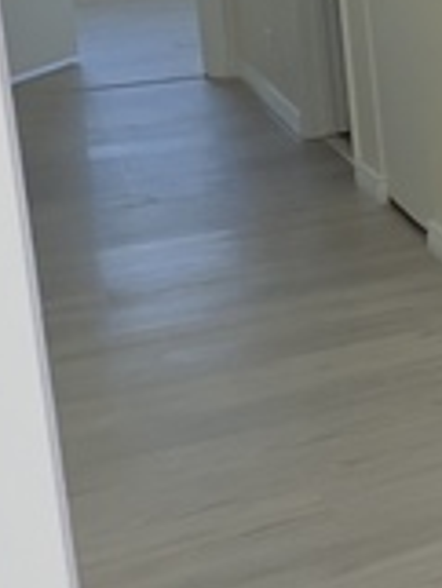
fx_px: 1479
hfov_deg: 10.3
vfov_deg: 21.9
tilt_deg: -10.0
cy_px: 47
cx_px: 1425
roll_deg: -2.2
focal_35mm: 87
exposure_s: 1/99
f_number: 1.8
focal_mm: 1.57
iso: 125
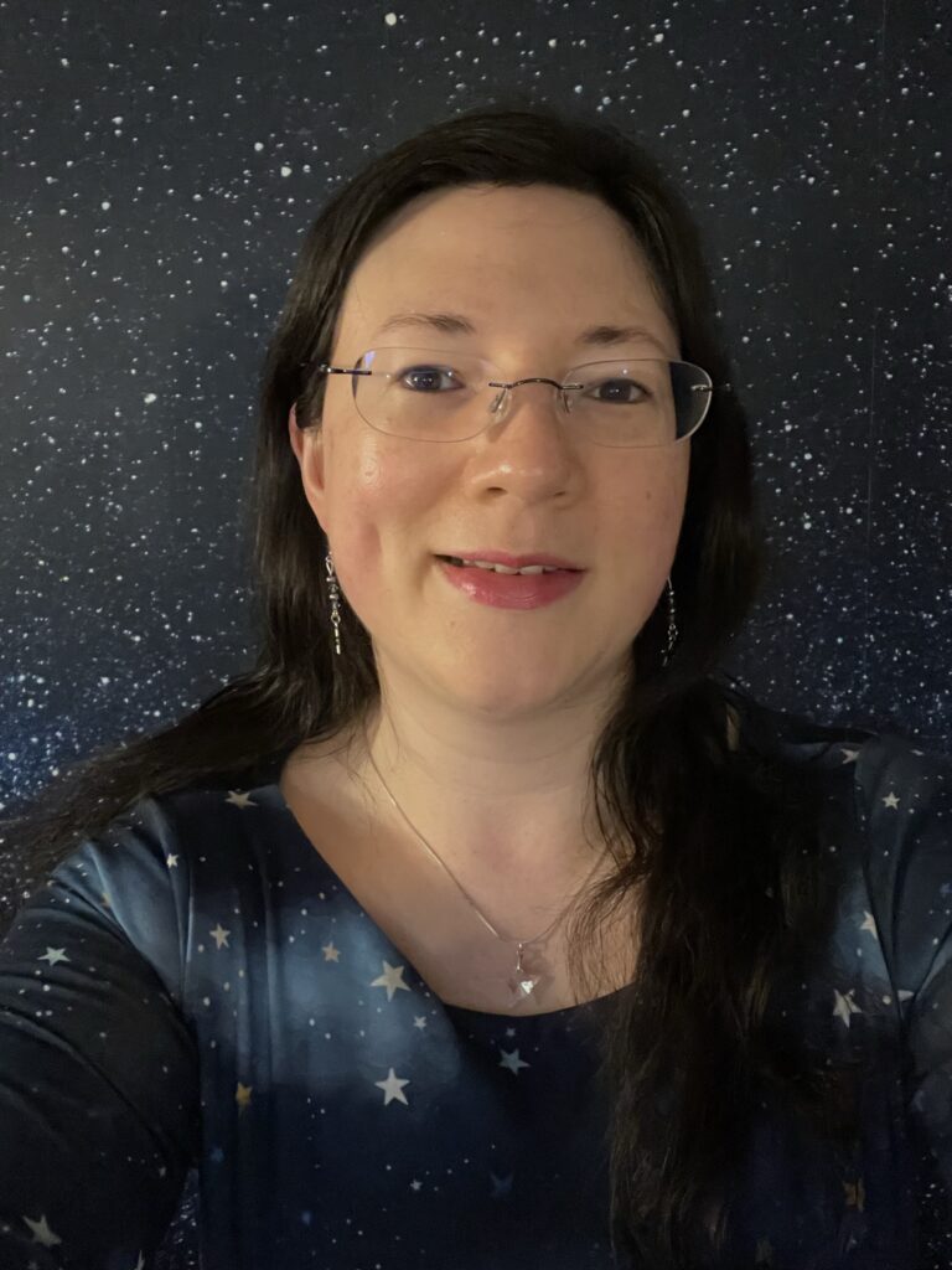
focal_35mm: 30
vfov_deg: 60.0
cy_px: 635
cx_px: 476
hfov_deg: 46.8
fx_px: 1100
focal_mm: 2.71
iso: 800
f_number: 2.2
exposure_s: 1/18
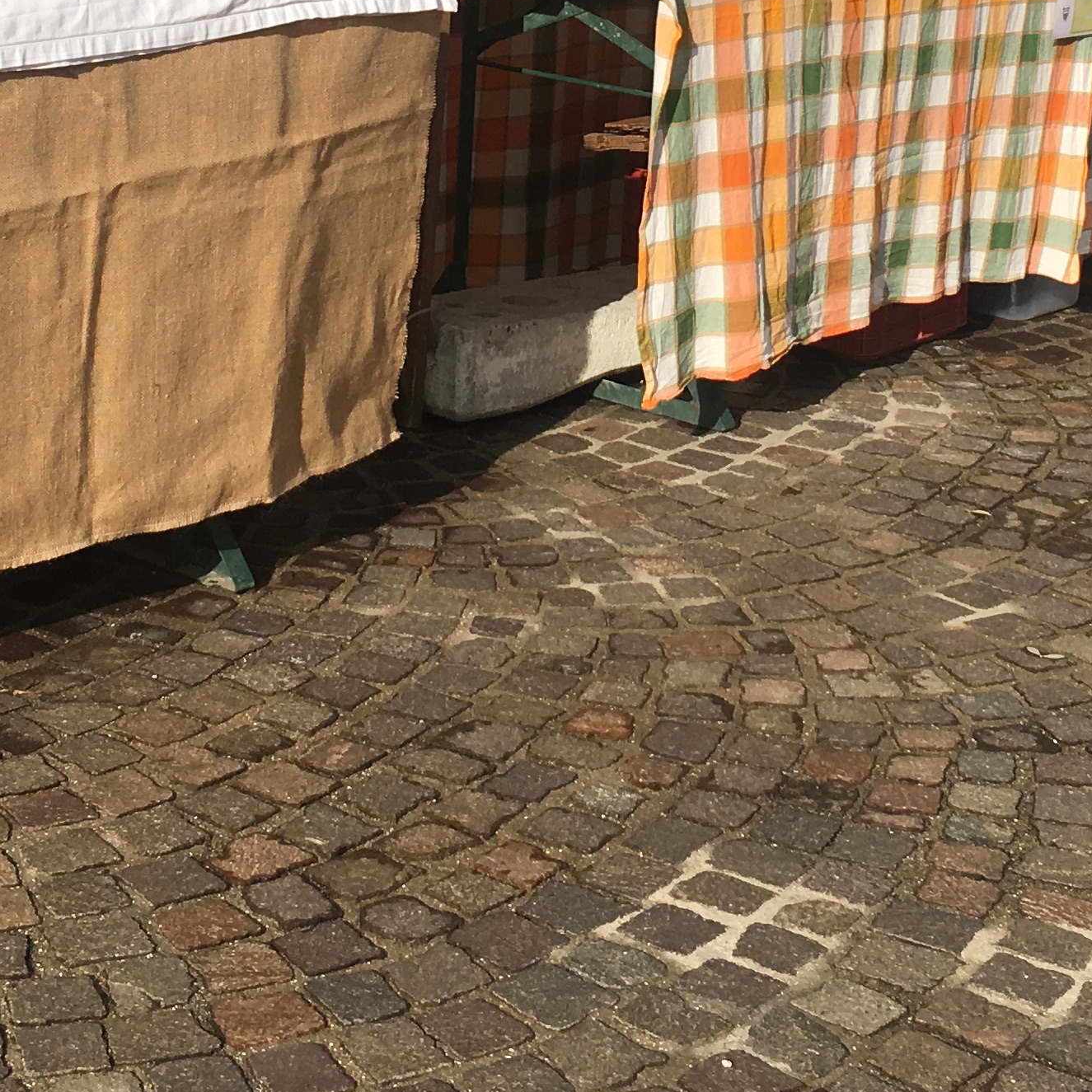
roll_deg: -1.0
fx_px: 2784
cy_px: -45
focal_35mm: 78
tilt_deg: -7.1
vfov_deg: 21.3
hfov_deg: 22.2
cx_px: 593
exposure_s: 1/2481
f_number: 2.2
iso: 25
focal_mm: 4.15
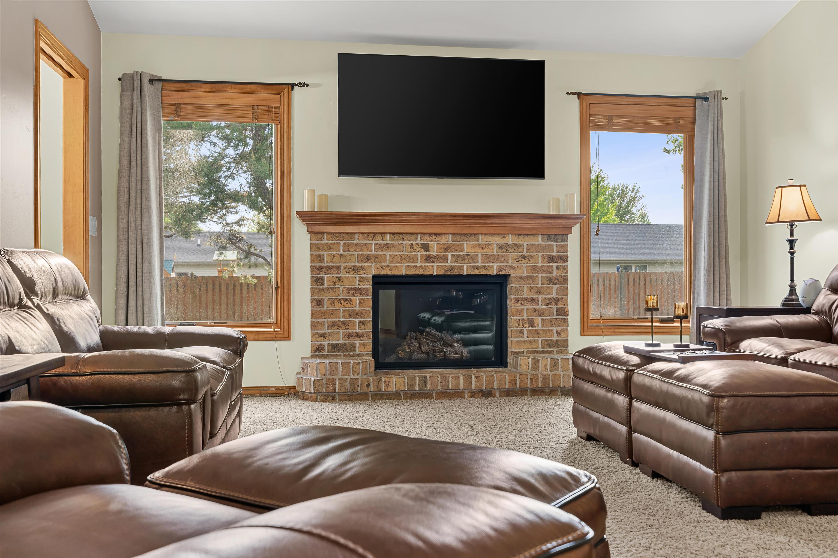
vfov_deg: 37.9
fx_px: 815
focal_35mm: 35
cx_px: 419
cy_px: 279
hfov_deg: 54.4
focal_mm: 35
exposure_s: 1
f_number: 8
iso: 100
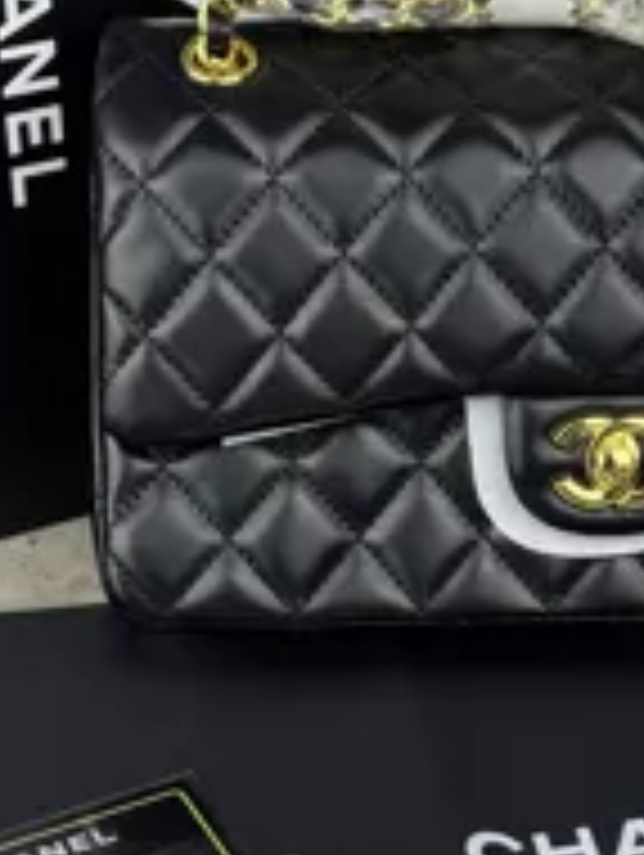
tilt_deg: -27.4
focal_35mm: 121
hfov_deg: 12.2
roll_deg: -0.4
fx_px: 2995
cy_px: 302
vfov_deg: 16.2
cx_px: 603
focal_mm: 6.76
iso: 64
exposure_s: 1/488
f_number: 1.78
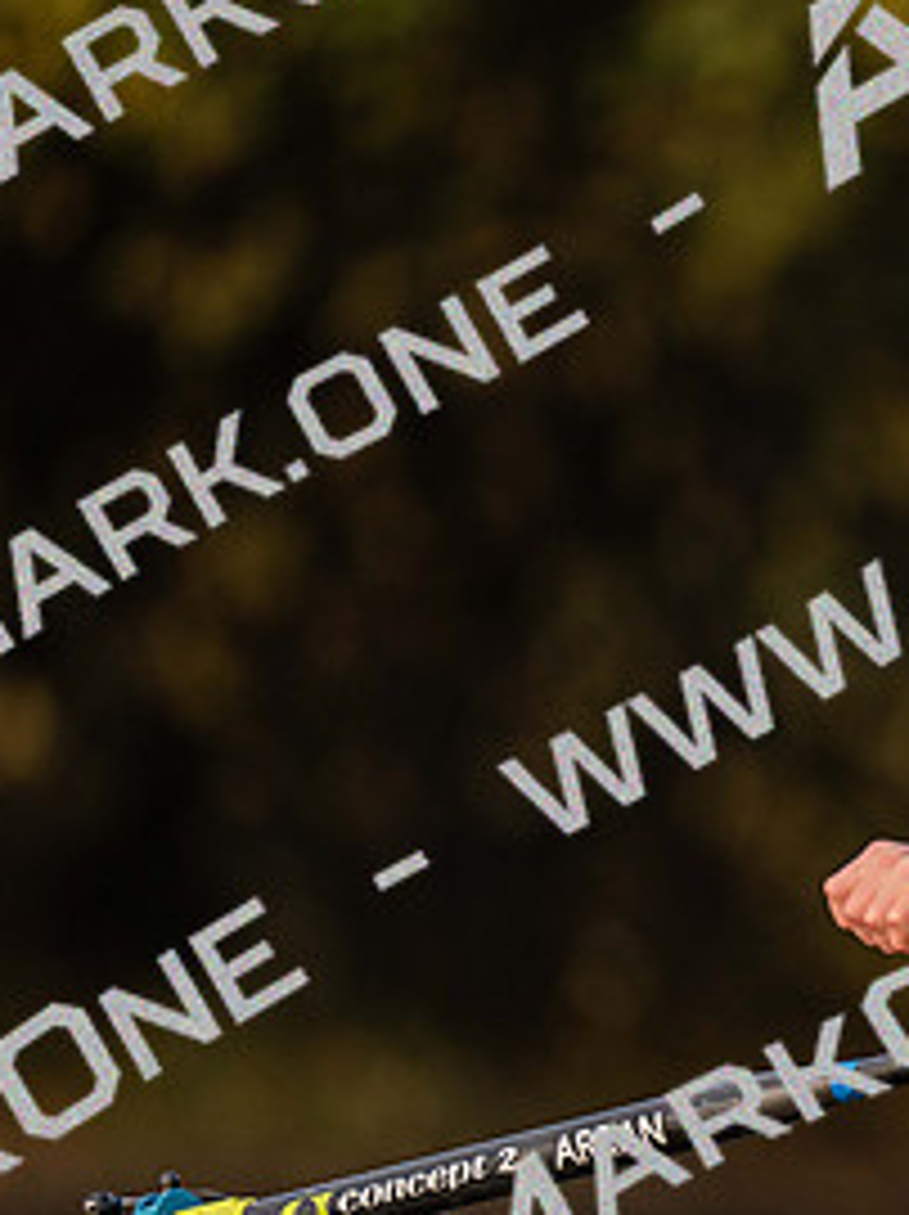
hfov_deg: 1.2
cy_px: 848
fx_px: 43520
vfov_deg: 1.6
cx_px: 1058
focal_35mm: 1241
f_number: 4
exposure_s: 1/2500
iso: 800
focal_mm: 600
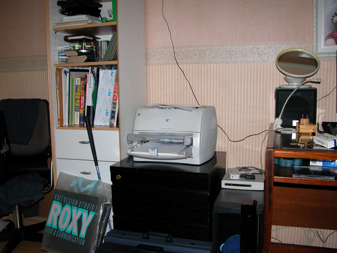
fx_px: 331
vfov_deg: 41.8
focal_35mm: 34
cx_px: 168
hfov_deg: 54.0
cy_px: 126
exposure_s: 1/60
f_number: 2.8
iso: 100
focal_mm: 8.9
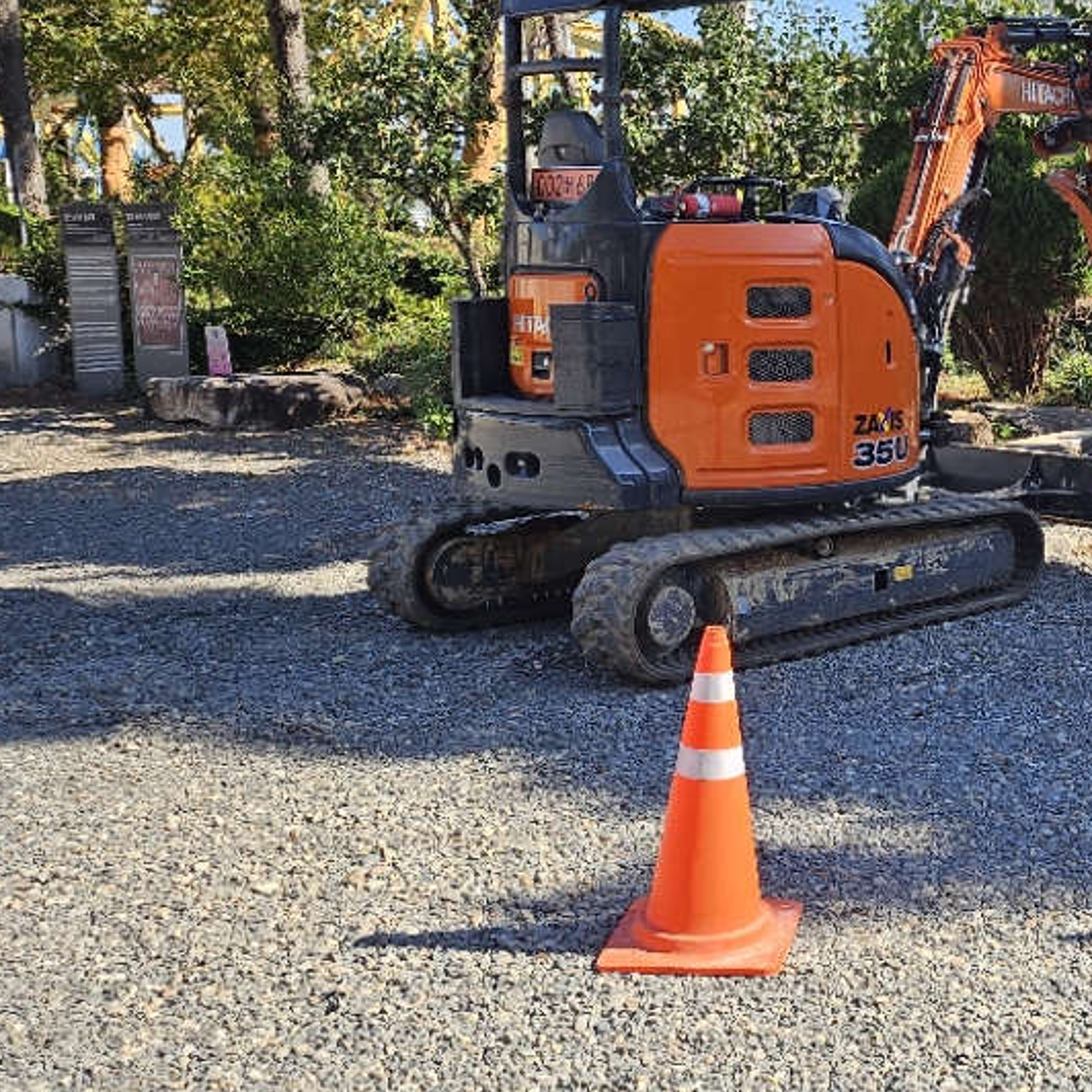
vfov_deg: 33.1
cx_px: 1057
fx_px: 1820
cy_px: 372
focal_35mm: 51
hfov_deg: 31.2
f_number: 1.8
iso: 50
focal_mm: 5
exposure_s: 1/1525
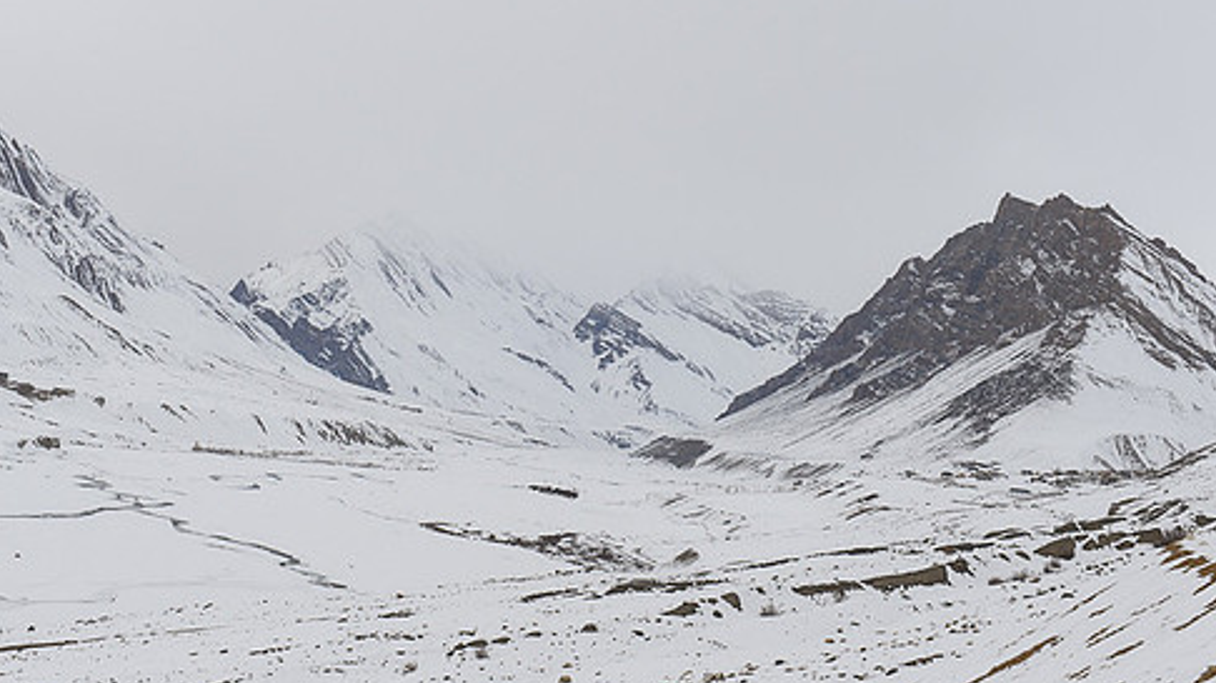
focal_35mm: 65
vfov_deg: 18.5
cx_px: 503
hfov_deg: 32.3
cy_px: 293
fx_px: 2095
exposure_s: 1/800
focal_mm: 52
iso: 450
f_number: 16
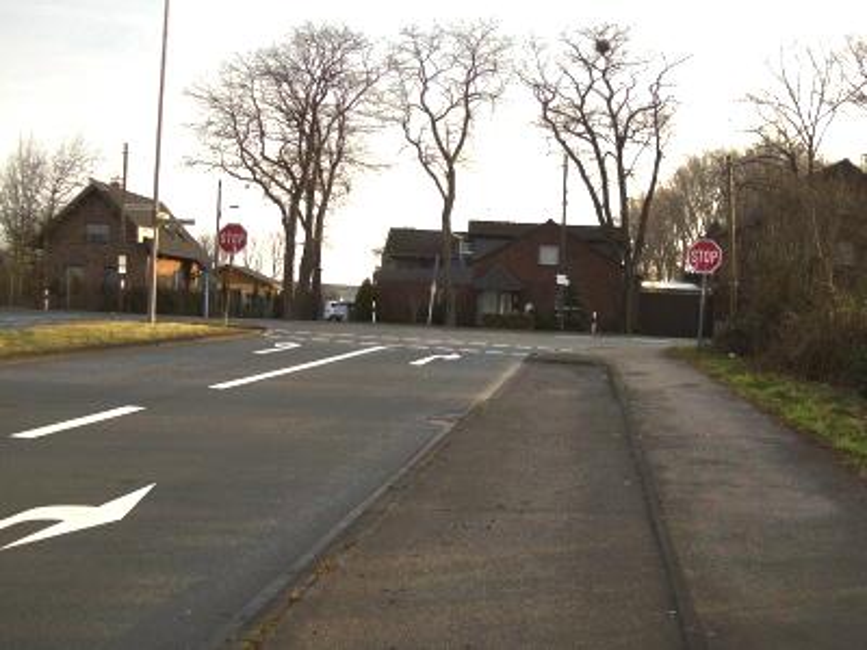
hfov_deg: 52.6
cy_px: 325
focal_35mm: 35
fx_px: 877
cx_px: 434
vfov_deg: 40.7
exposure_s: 1/320
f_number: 2.6
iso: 50
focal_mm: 5.8
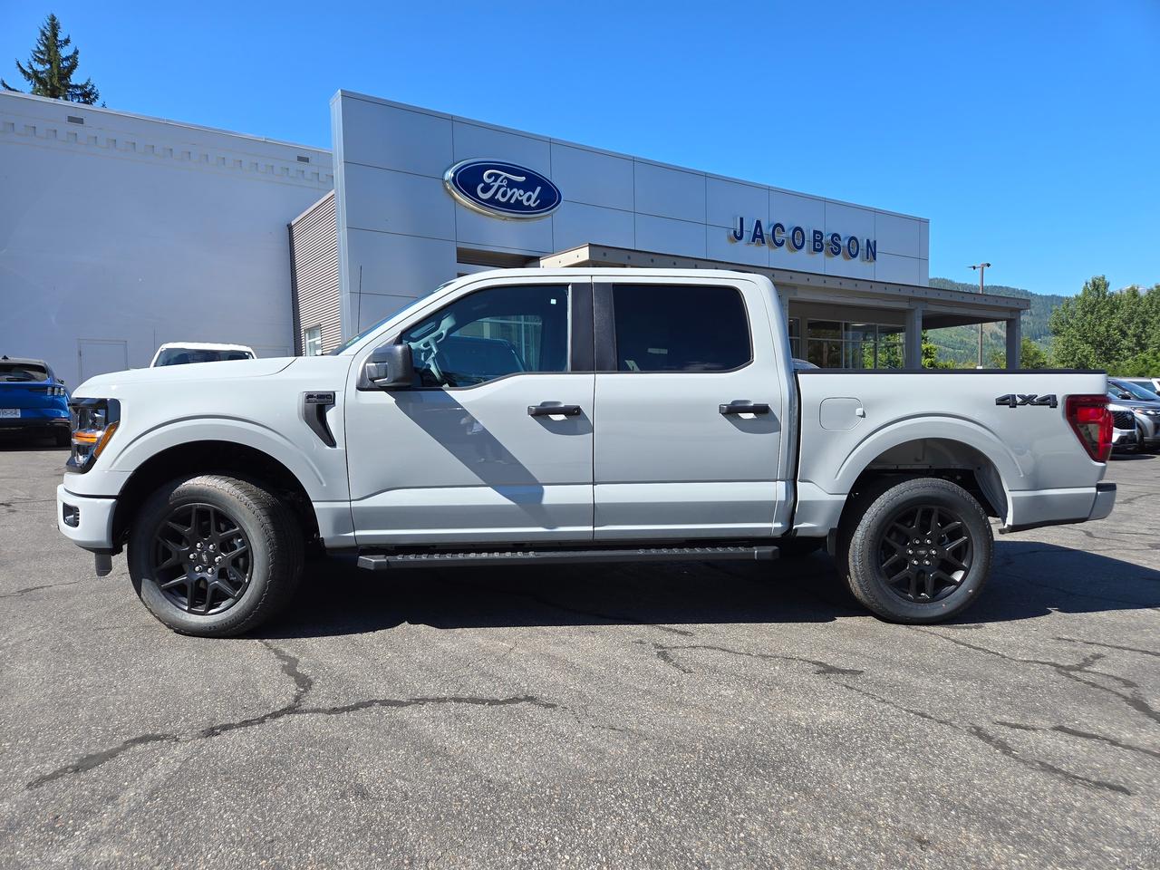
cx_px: 580
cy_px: 435
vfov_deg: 58.9
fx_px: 771
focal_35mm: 23
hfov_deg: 73.9
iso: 25
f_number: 1.8
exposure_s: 1/1111
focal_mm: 5.4
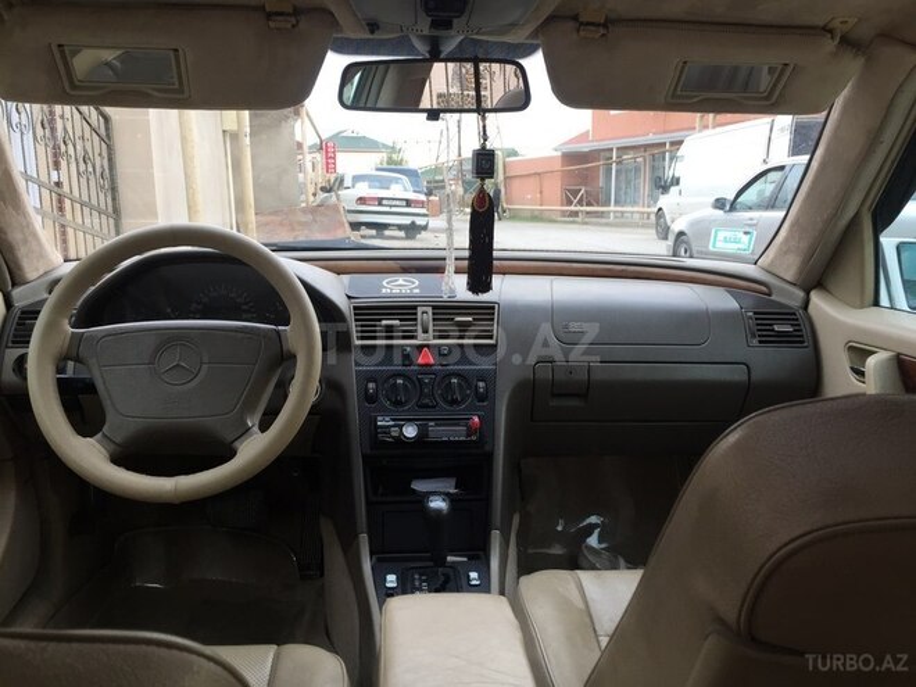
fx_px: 767
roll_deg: -0.2
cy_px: 344
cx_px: 458
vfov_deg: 48.2
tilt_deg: -11.2
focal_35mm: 29
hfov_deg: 61.7
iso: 50
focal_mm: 4.15
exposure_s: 1/100
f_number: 2.2
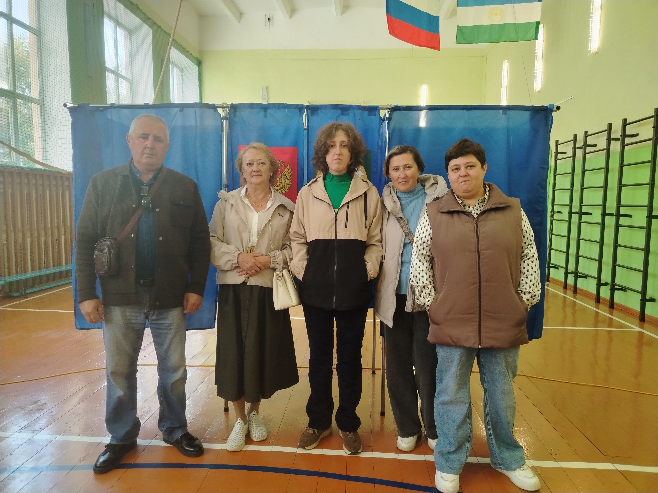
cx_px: 329
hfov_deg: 71.6
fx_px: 456
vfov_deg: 56.8
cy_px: 246
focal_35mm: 24
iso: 222
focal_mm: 5.25
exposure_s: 1/50
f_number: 1.75
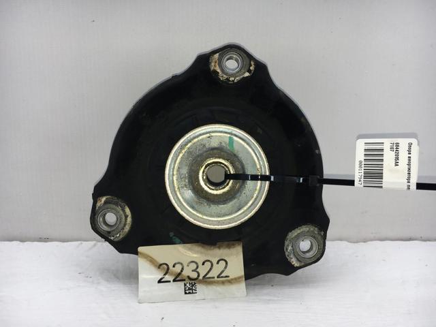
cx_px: 218
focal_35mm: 29
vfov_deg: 48.2
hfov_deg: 61.7
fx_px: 365
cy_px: 164
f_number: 2.2
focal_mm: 4.15
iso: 25
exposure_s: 1/293
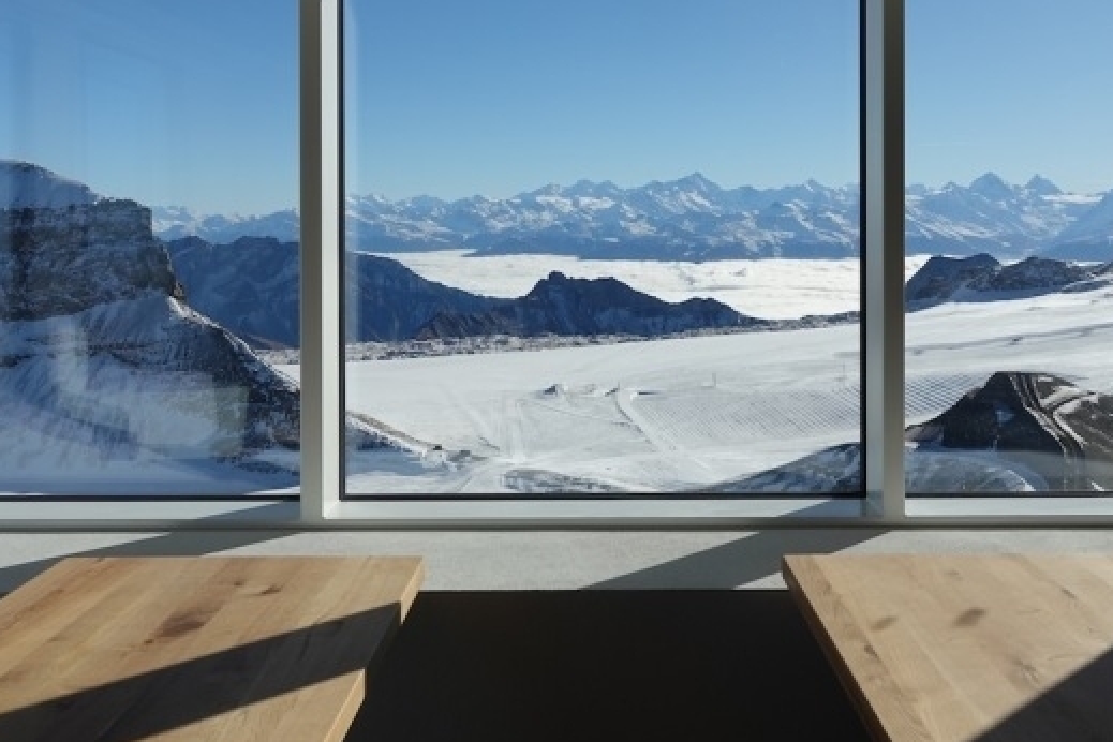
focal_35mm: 37
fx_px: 1144
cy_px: 221
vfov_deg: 35.4
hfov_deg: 51.8
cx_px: 609
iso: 100
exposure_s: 1/1000
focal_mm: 8.8
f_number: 4.5
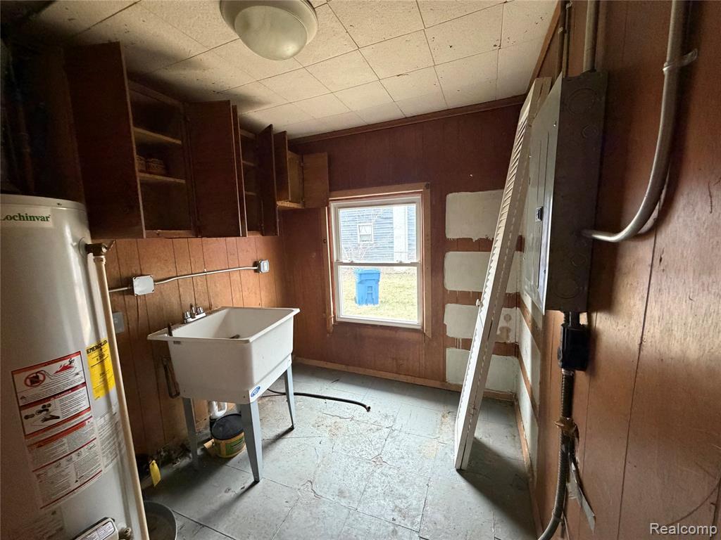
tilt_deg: -8.4
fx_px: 292
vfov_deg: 85.7
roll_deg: +2.3
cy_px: 270
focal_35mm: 14
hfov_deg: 102.1
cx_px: 360
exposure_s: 1/60
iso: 500
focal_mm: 2.22
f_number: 2.2
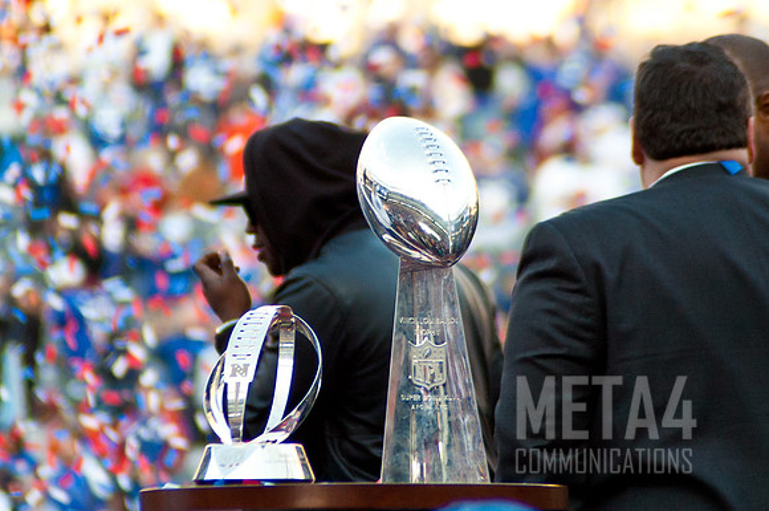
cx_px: 394
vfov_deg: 3.3
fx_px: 8823
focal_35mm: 414
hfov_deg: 5.0
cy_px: 228
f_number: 4.8
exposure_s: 1/320
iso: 320
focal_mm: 190
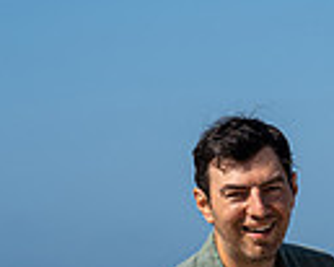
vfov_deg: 3.6
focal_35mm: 426
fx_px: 4208
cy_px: 372
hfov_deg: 4.5
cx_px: 660
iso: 160
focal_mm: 101
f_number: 6.3
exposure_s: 1/800
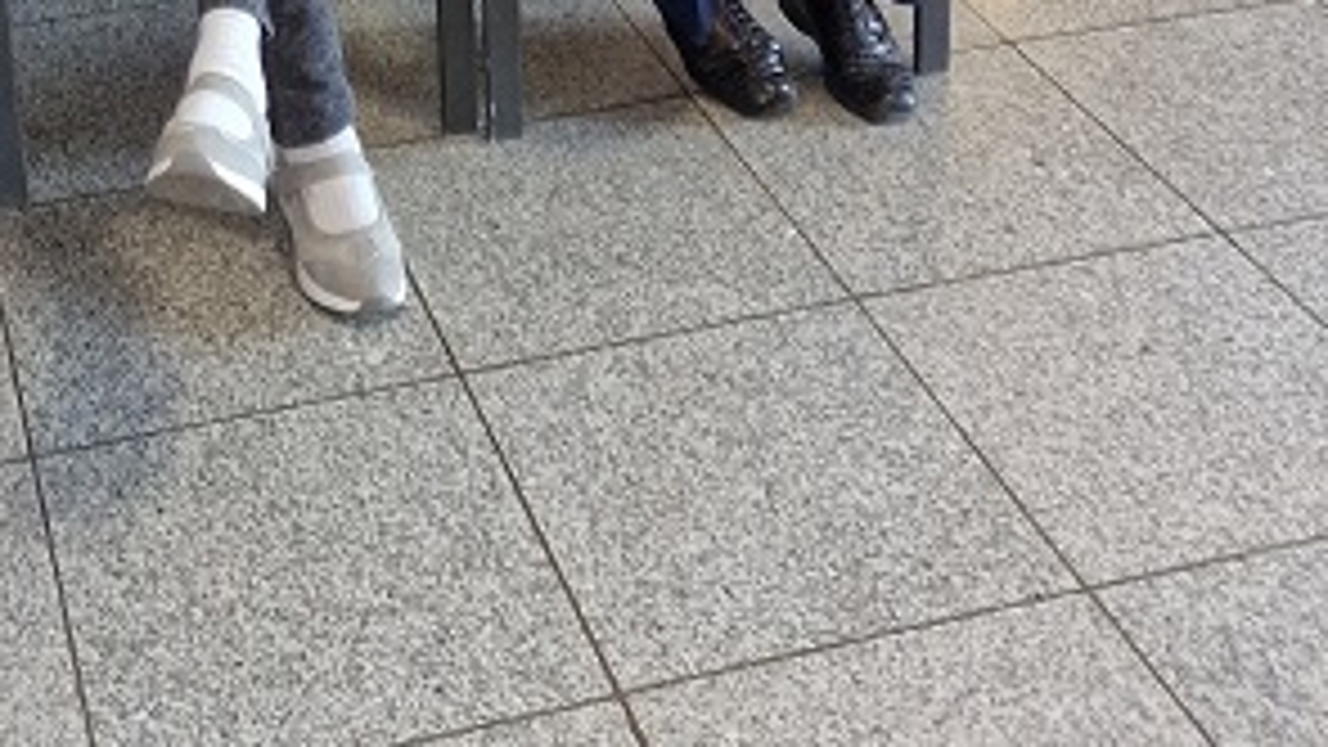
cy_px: -747
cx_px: 306
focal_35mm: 68
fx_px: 2395
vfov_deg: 14.6
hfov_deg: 30.4
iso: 500
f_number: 1.8
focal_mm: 6.4
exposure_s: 1/100
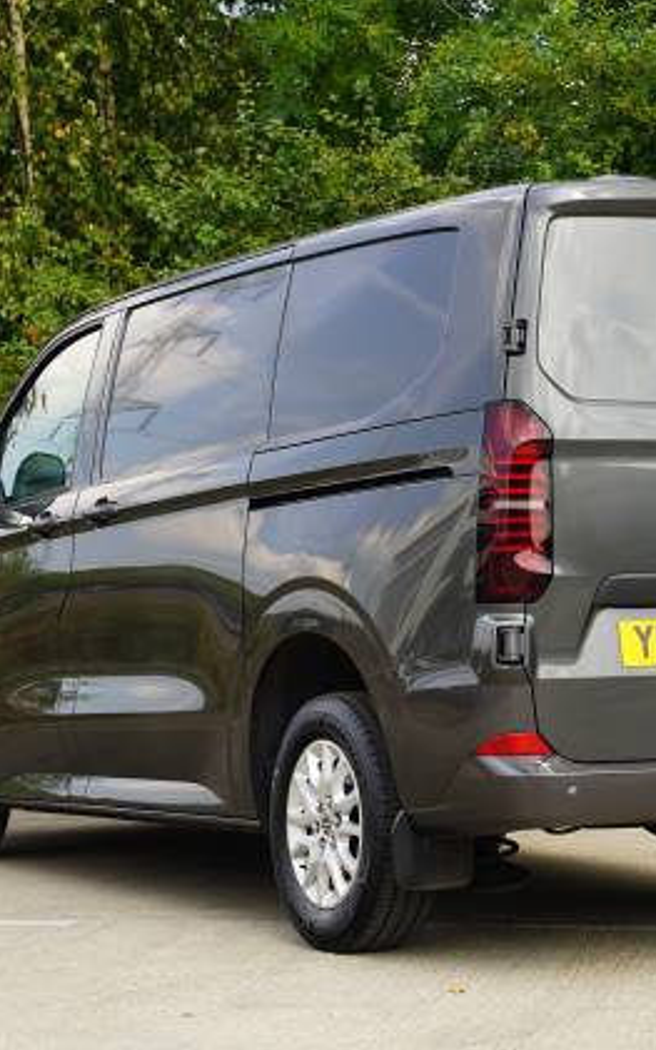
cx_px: 516
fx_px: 2661
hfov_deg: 14.0
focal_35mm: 93
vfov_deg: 22.3
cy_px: 526
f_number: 5
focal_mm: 60
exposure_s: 1/100
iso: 100
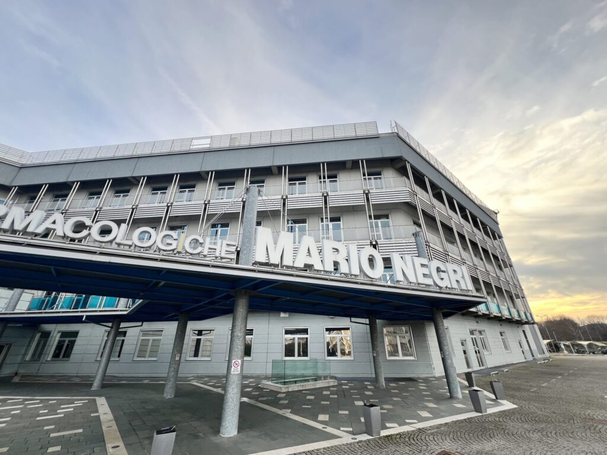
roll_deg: +0.7
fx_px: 228
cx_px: 304
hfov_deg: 106.2
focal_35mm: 13
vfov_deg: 89.9
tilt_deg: +23.7
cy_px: 228
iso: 32
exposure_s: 1/99
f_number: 1.8
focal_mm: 1.57
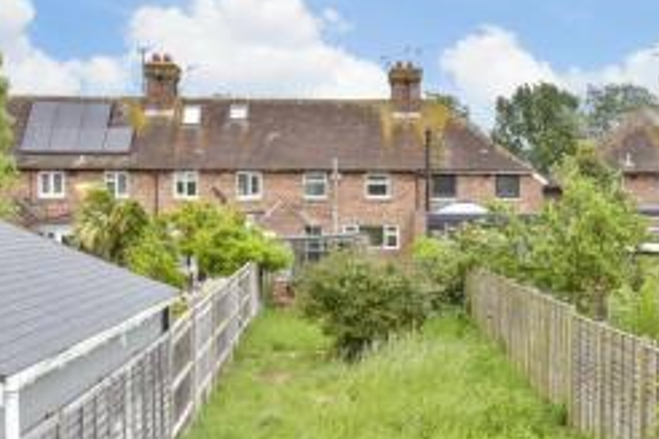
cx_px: 546
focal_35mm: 58
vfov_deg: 22.8
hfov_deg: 33.3
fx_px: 1062
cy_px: 400
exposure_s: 1/250
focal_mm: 20
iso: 200
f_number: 8
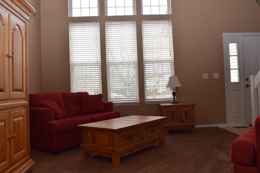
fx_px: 238
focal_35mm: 33
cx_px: 130
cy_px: 86
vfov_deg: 40.0
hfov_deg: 57.2
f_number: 5.6
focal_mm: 22
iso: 500
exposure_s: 1/125
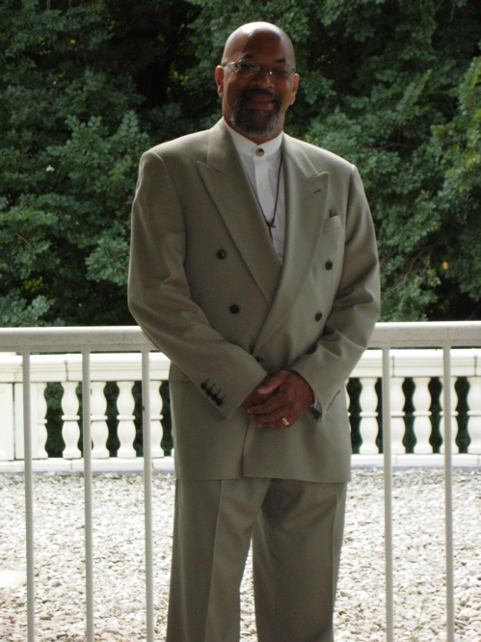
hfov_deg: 11.8
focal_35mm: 126
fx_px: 2336
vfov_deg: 15.6
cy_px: 321
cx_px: 240
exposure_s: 1/256
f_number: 5.3
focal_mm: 26.3
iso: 200
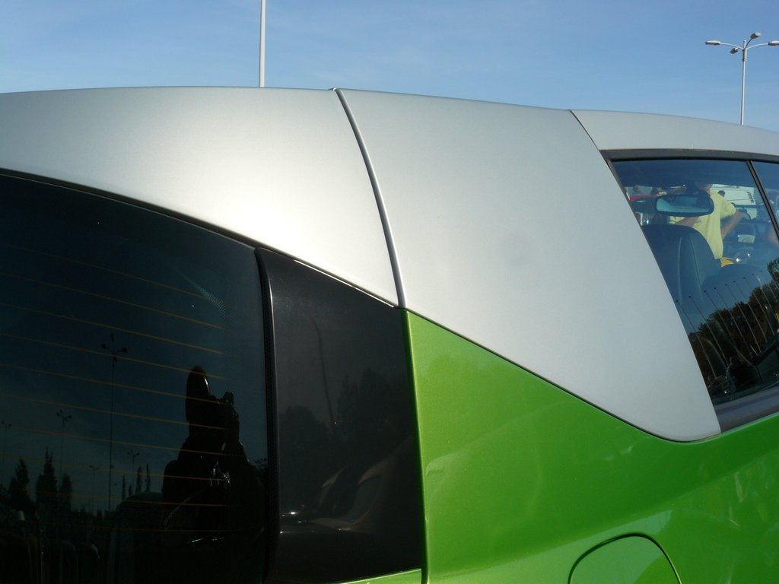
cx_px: 390
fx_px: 810
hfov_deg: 51.4
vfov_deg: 39.7
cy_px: 292
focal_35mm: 36
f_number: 6.3
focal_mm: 6
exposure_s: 1/500
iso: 100
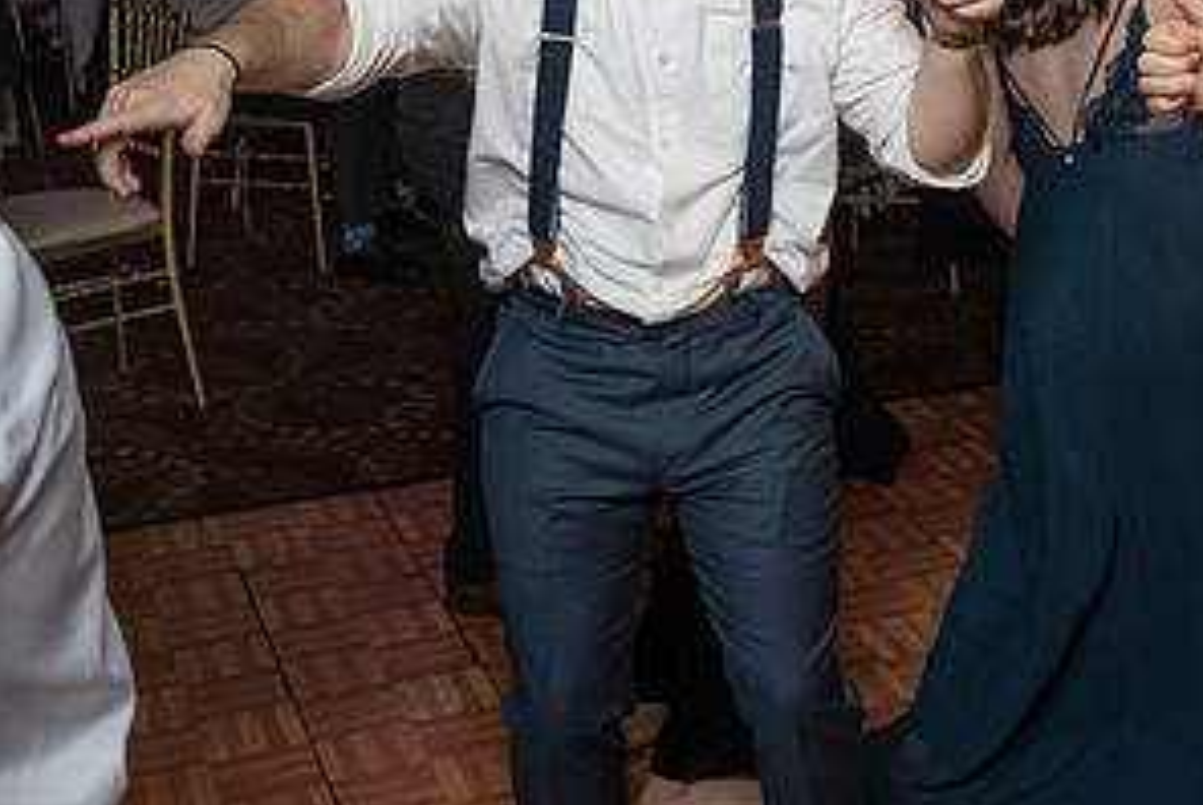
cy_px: 82
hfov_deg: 29.1
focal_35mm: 67
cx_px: 1022
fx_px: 2241
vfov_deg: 20.0
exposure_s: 1/250
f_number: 5.6
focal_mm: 32
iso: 2000
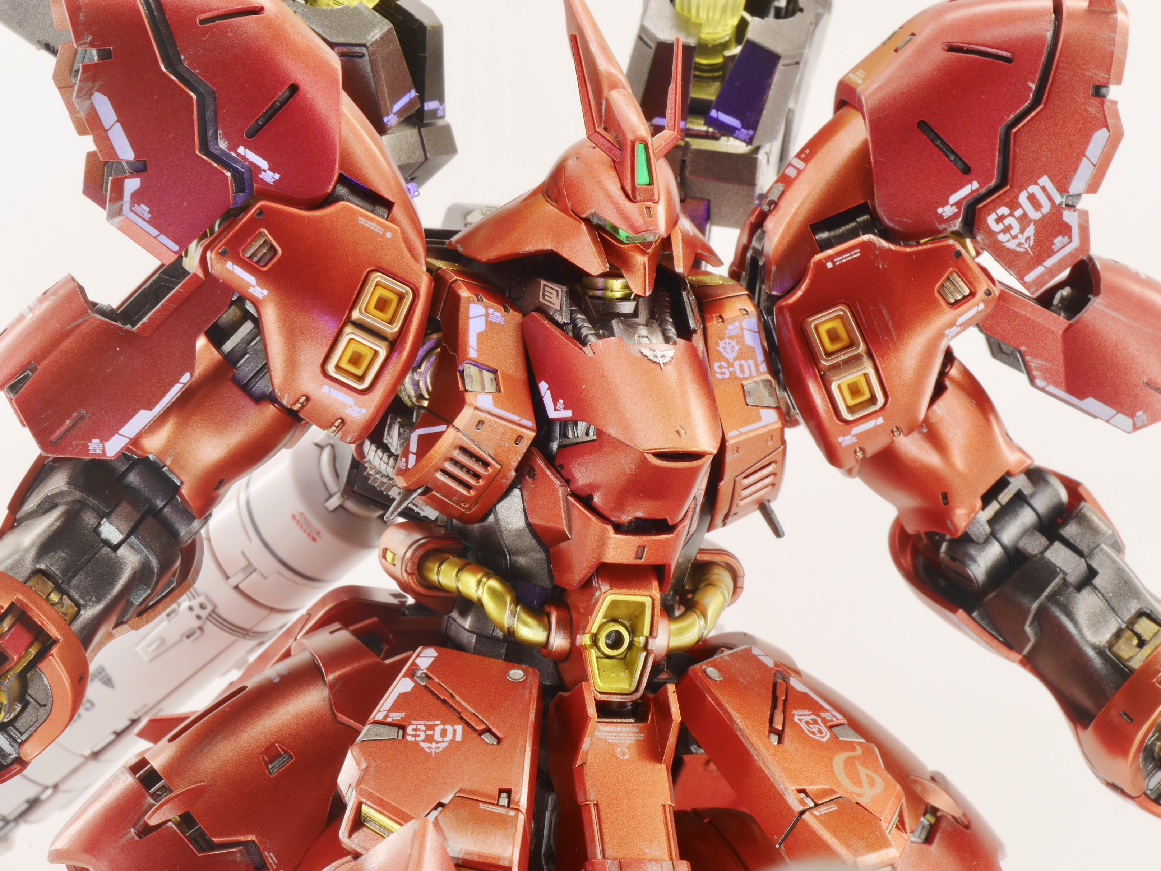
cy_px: 436
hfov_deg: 9.1
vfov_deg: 6.8
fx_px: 7312
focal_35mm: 218
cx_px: 580
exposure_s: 1/5
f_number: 20
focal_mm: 109
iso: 200
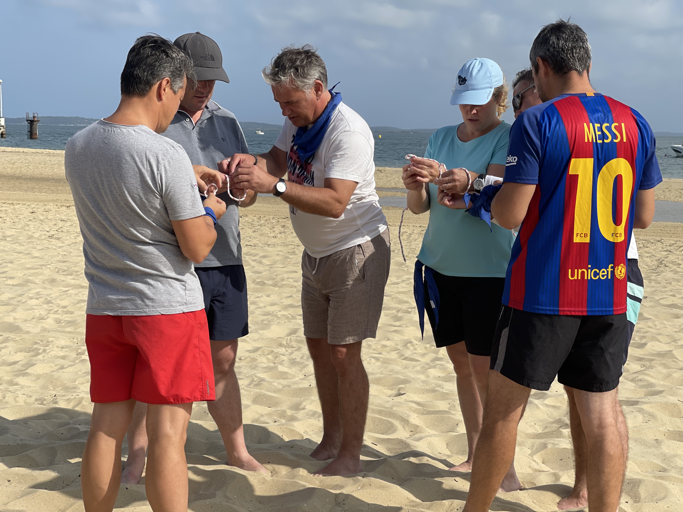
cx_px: 342
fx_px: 1263
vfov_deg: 22.9
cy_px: 256
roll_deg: -1.6
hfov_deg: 30.3
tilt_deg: -5.2
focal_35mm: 64
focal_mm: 7.5
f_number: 2.2
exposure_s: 1/1908
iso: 32
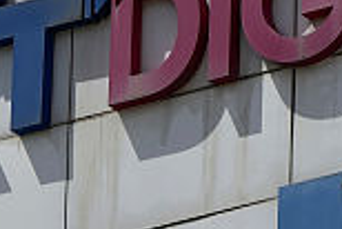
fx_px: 13094
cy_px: 496
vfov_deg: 1.0
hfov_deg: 1.5
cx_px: 409
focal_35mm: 1377
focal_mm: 177
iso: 100
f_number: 11
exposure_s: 1/500
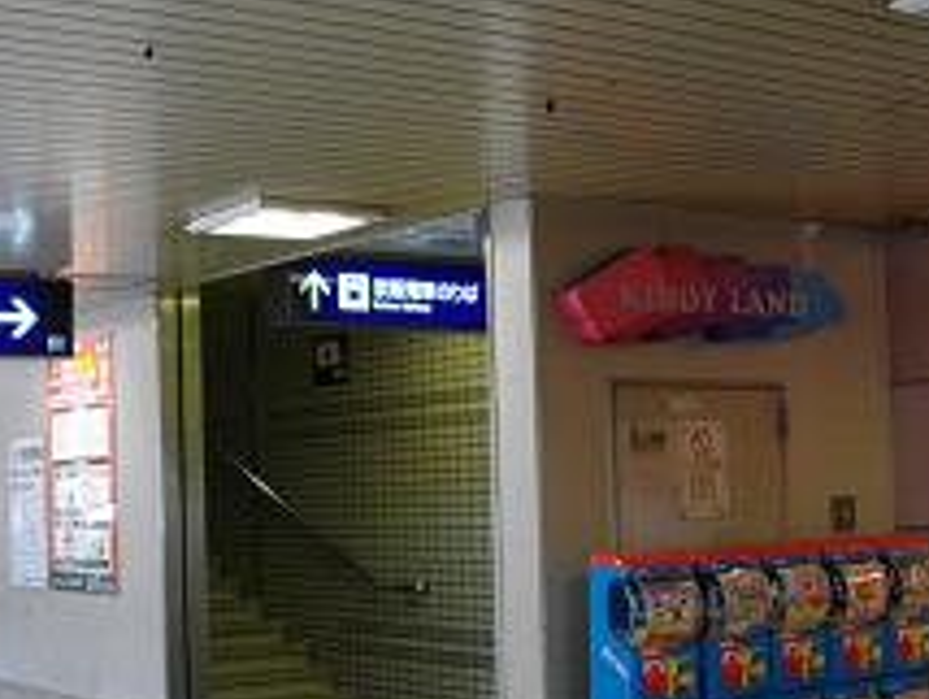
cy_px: 410
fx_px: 1612
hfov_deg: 32.0
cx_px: 343
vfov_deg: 24.4
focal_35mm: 60
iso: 200
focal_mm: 5.7
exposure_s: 1/60
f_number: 2.9
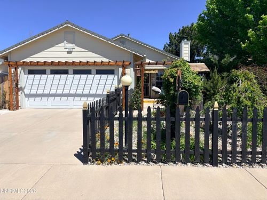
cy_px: 100
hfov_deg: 67.3
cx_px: 134
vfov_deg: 53.1
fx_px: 201
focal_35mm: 26
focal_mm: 5.96
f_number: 1.6
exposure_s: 1/4329
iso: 50
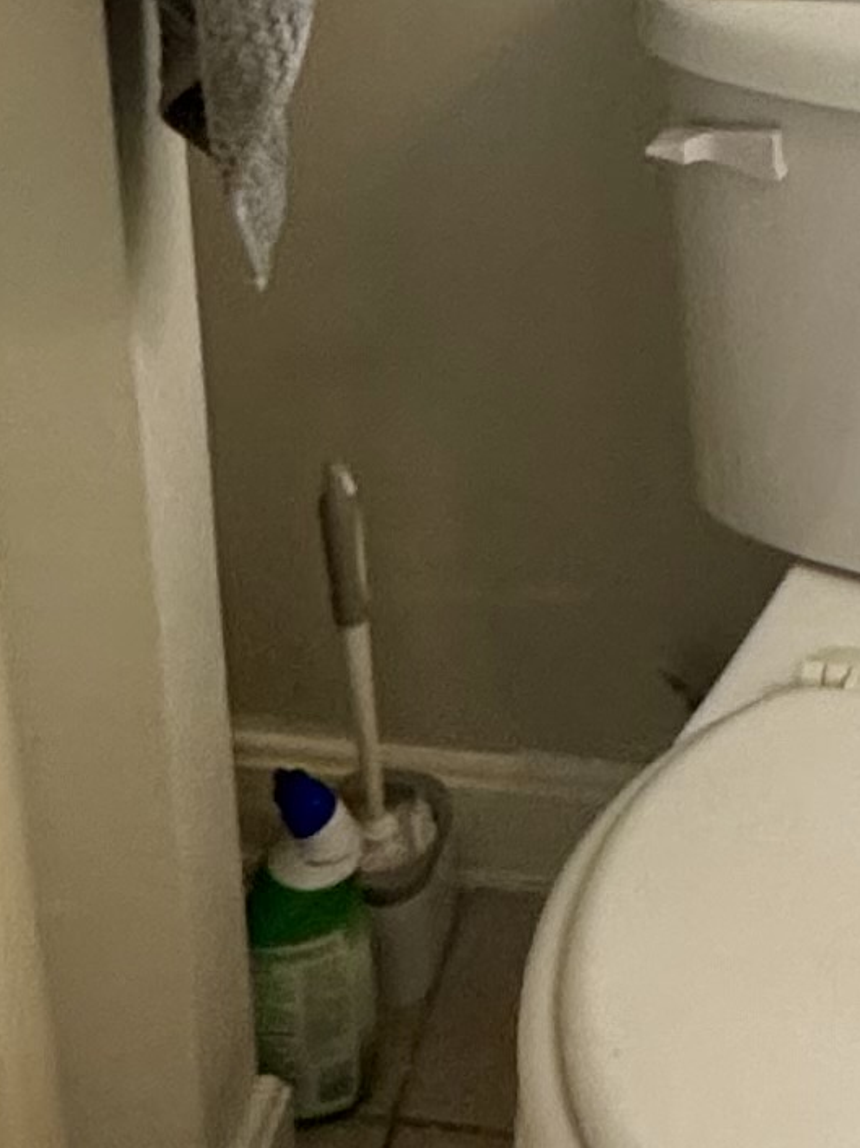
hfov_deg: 18.2
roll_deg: +0.2
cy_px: -382
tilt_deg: -17.7
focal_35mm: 80
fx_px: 2652
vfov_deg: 21.8
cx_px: 749
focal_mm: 2.22
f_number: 2.2
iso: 250
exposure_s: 1/120
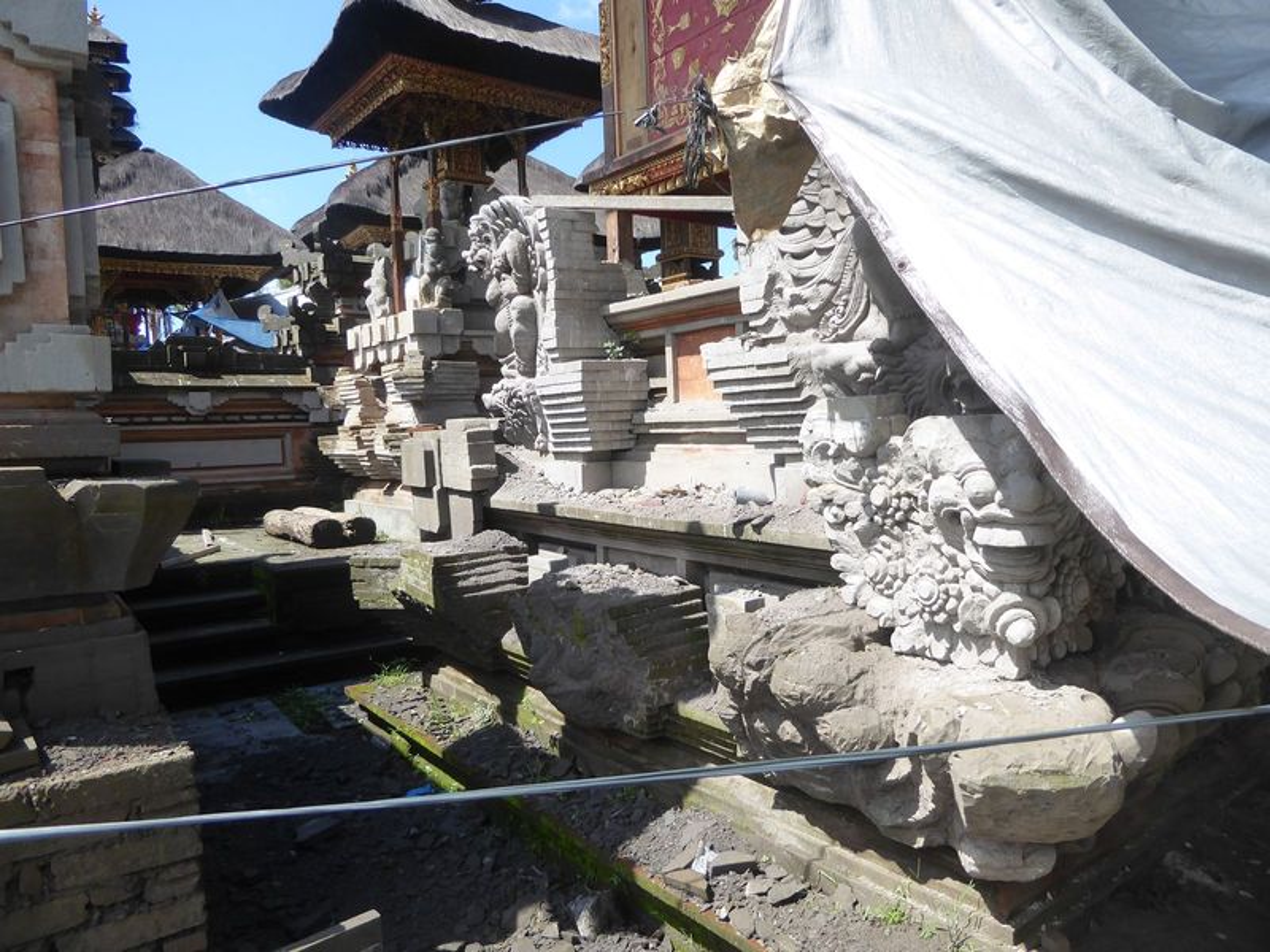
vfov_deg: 54.9
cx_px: 635
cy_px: 476
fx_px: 917
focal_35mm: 25
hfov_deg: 69.4
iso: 125
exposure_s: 1/400
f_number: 3.3
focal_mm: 4.3
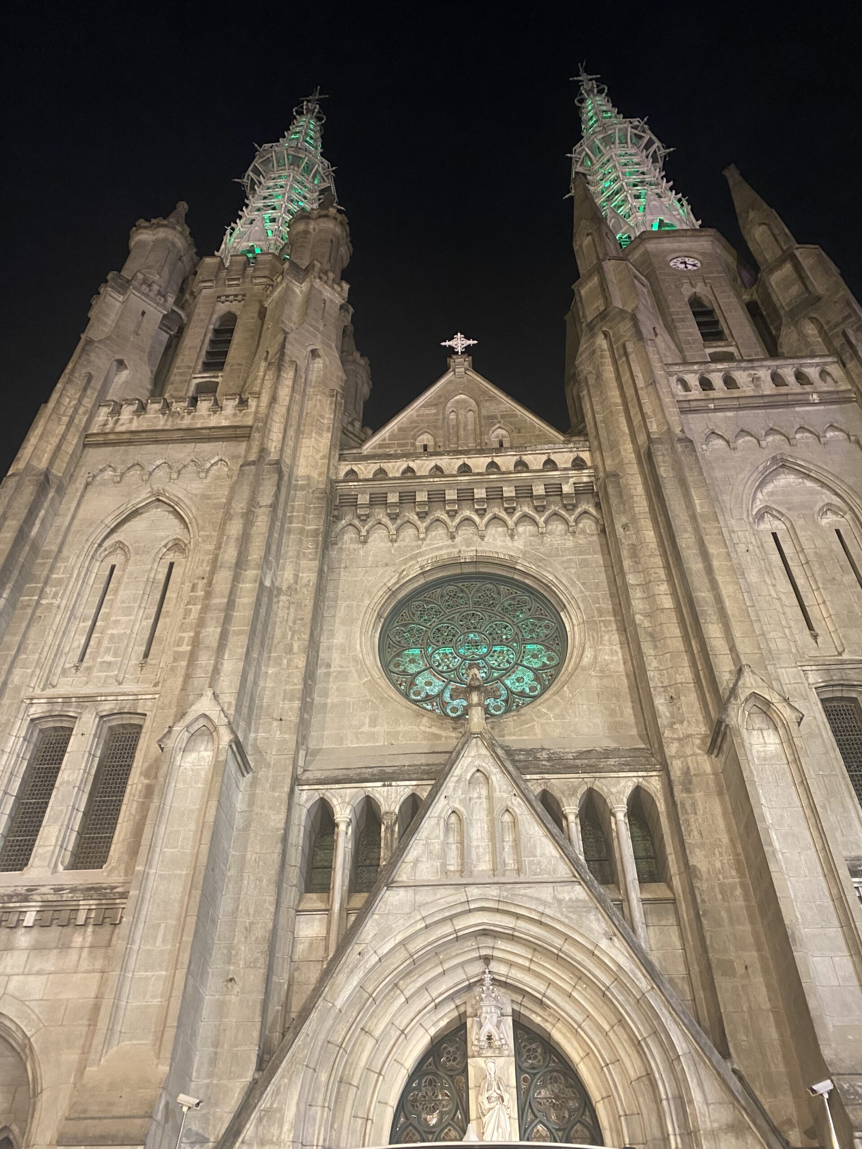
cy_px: 574
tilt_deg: +43.5
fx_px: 863
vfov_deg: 67.3
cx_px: 431
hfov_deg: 53.1
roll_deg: +0.1
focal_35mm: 26
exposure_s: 1/25
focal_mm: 4.25
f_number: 1.8
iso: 500
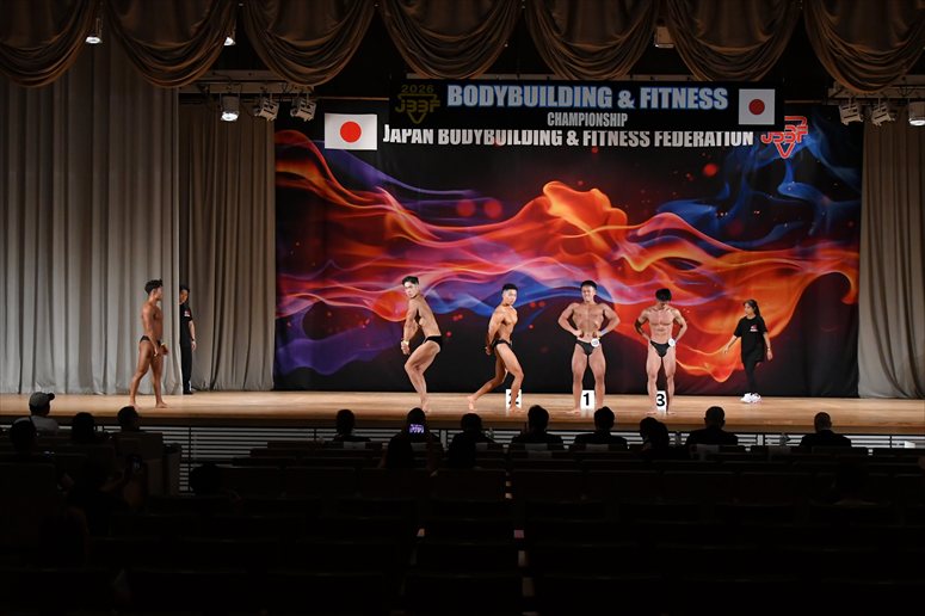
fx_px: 1387
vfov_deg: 25.0
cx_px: 462
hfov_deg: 36.9
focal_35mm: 54
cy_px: 308
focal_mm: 36
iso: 3200
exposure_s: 1/400
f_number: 5.6
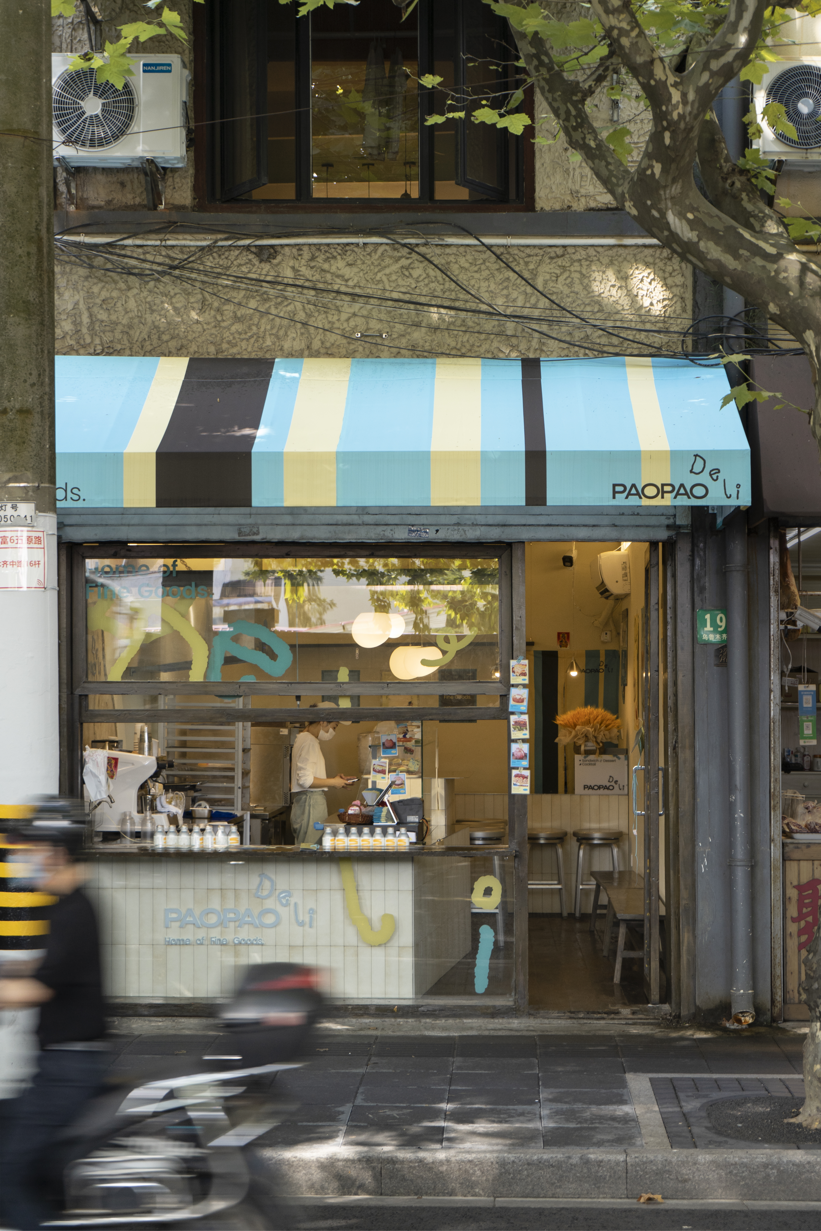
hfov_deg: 20.3
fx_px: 2292
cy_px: 616
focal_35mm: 67
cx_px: 410
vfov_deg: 30.1
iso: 400
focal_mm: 67
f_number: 5.6
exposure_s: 1/80
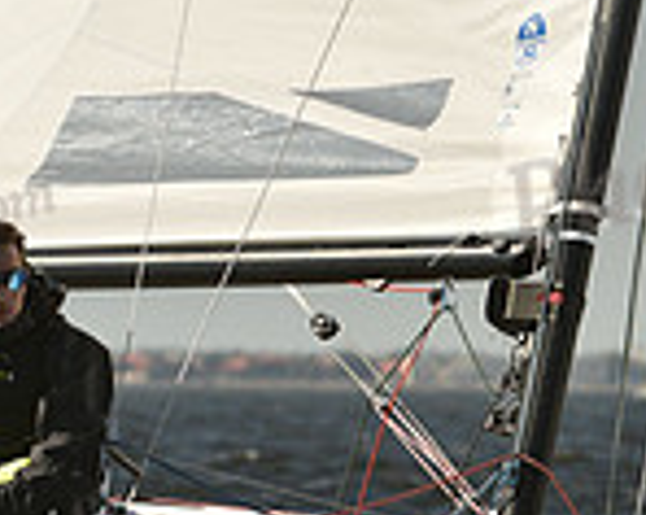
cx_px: 284
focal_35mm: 885
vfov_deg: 1.7
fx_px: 16898
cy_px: 426
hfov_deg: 2.2
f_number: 8
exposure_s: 1/1250
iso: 250
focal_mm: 240
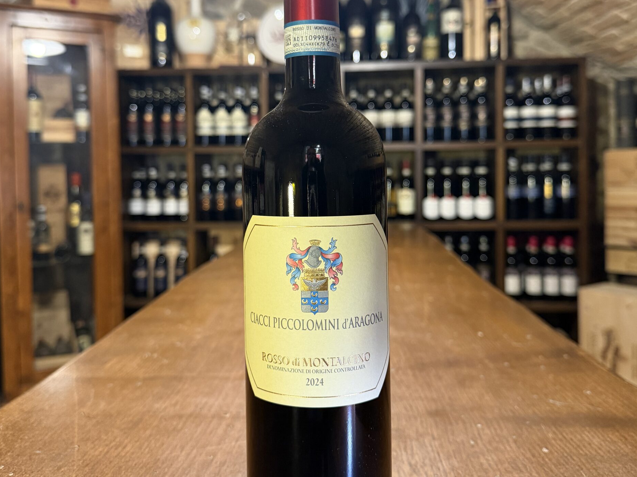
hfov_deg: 55.4
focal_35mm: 33
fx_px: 607
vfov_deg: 42.6
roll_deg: +0.4
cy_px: 182
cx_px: 321
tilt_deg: -4.0
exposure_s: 1/50
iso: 400
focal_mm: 6.76
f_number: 1.78
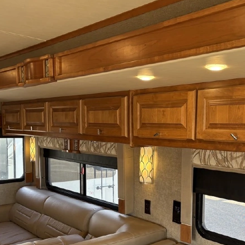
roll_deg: +0.5
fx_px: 336
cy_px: 161
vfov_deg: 39.6
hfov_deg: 39.6
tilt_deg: -4.5
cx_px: 163
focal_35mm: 42
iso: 125
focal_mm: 5.96
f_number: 1.6
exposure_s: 1/172
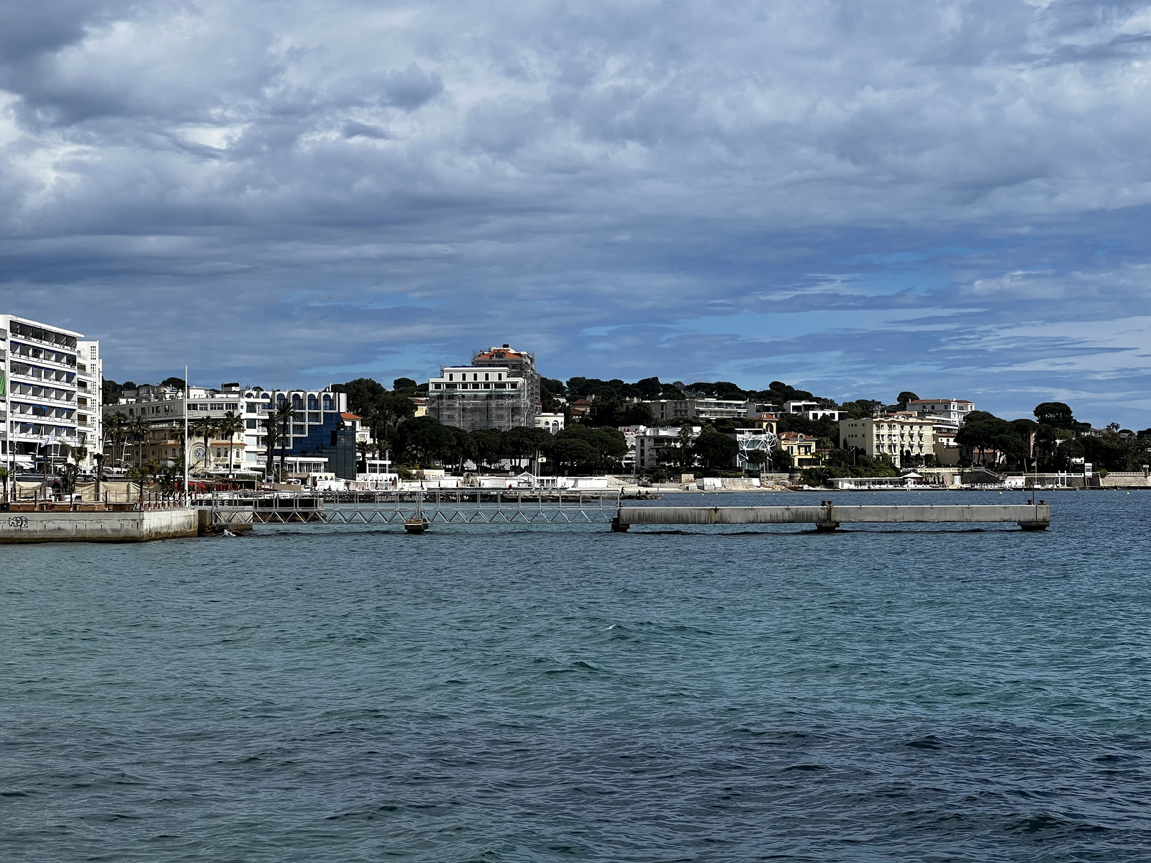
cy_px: 432
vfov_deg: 19.1
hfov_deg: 25.3
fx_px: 2560
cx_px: 576
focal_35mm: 77
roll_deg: +0.5
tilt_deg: +1.7
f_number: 2.8
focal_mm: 9
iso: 32
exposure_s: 1/1508
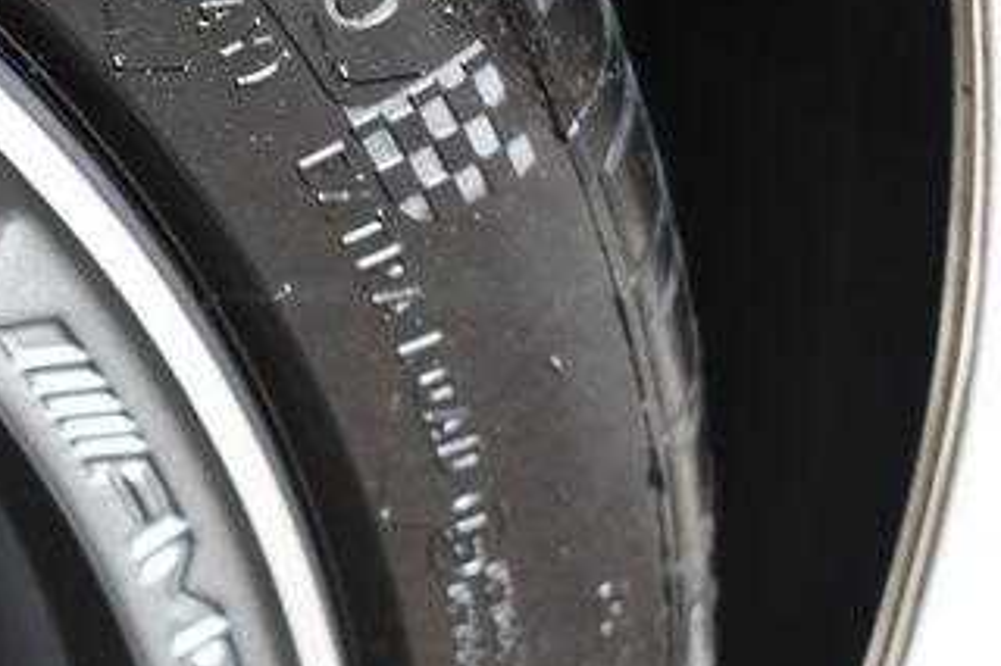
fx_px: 2890
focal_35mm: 104
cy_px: 472
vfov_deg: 13.1
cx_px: 25
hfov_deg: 19.2
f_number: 4.5
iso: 800
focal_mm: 35
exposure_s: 1/125
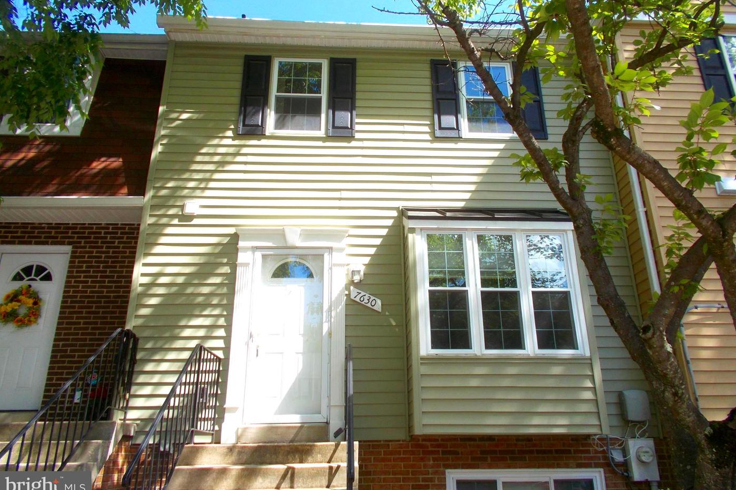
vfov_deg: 46.3
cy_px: 216
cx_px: 379
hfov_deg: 65.5
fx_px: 572
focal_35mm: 28
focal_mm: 4.6
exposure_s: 1/250
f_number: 3.2
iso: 80
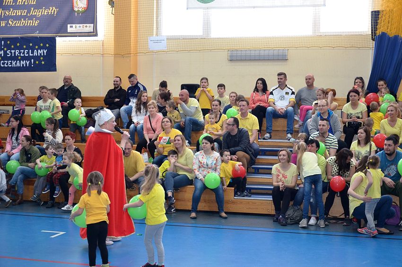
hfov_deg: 37.9
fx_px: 585
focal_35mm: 52
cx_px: 201
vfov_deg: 25.6
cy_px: 134
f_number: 4.5
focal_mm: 35
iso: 1250
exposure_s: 1/160
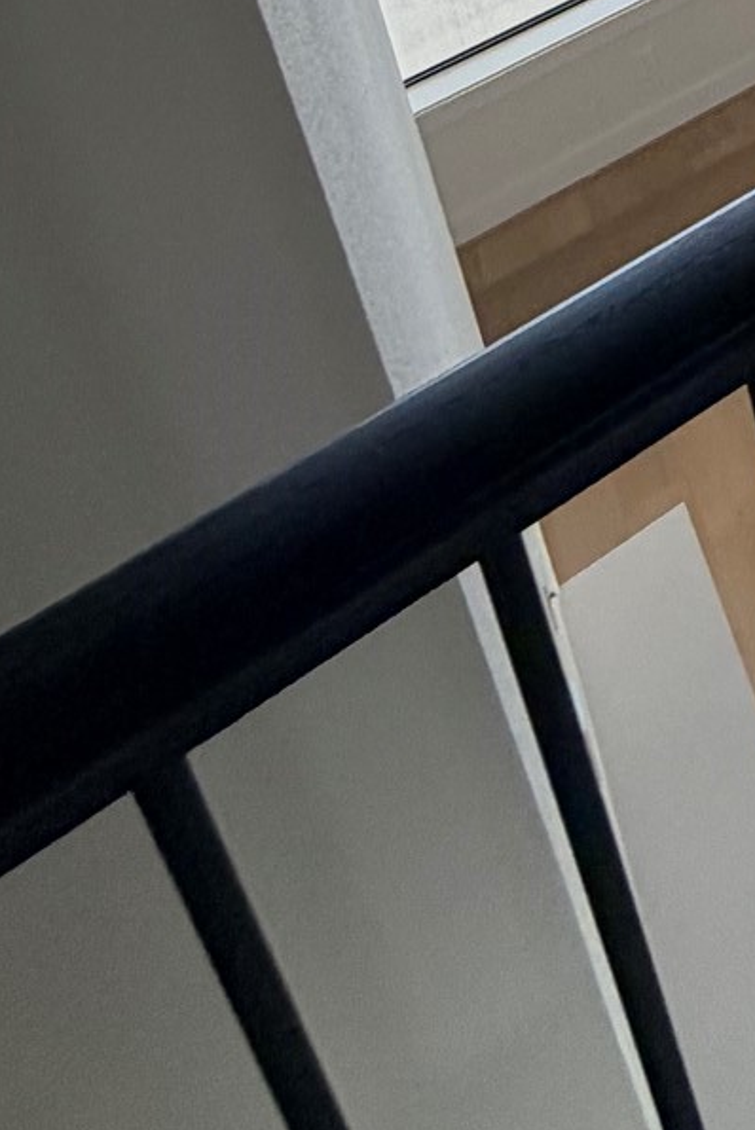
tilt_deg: -19.7
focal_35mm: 50
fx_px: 1571
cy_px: -758
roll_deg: +3.3
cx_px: 1349
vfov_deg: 24.5
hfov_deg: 19.9
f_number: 2.2
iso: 80
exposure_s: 1/121
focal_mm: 2.22
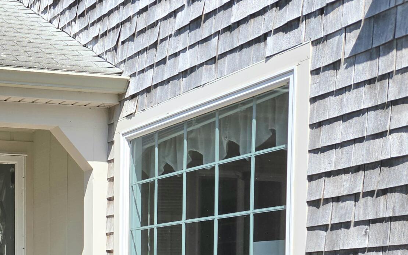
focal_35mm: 66
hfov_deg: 27.4
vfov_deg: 18.4
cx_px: -78
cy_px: 330
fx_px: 734
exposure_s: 1/1111
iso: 25
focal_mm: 5.4
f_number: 1.8
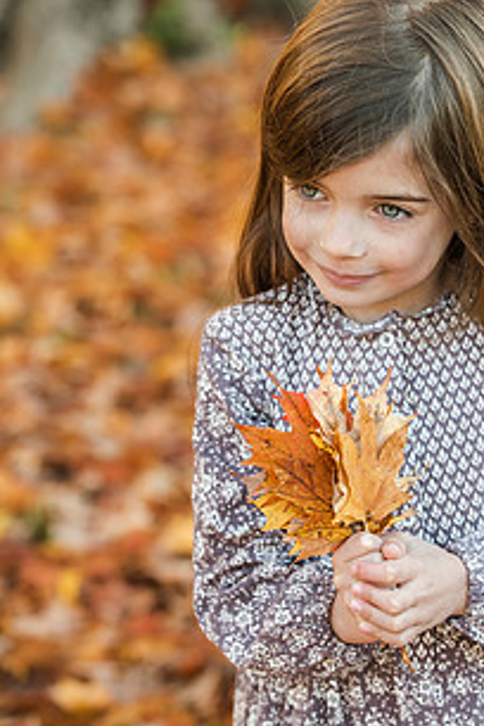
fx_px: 2904
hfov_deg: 9.5
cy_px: 261
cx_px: 337
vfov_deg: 14.2
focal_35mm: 144
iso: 500
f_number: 4
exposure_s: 1/200
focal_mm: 98
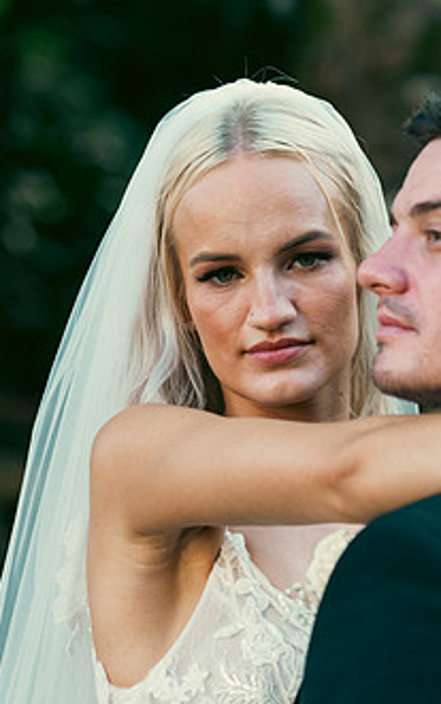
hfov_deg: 5.9
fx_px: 4286
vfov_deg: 9.4
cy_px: 399
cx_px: 285
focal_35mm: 223
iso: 200
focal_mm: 125
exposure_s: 1/200
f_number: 3.5
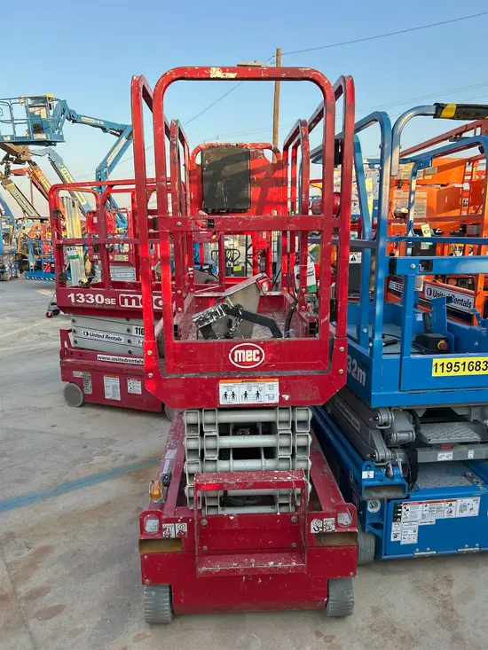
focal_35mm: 26
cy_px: 325
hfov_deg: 53.1
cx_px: 244
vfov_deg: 67.3
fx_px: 489
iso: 50
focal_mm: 5.7
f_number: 1.5
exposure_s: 1/646
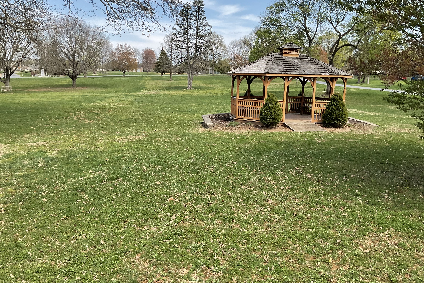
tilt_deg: -10.5
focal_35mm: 31
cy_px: 131
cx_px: 207
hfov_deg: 60.3
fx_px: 365
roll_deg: -1.8
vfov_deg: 42.3
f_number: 1.8
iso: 16
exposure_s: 1/593
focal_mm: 3
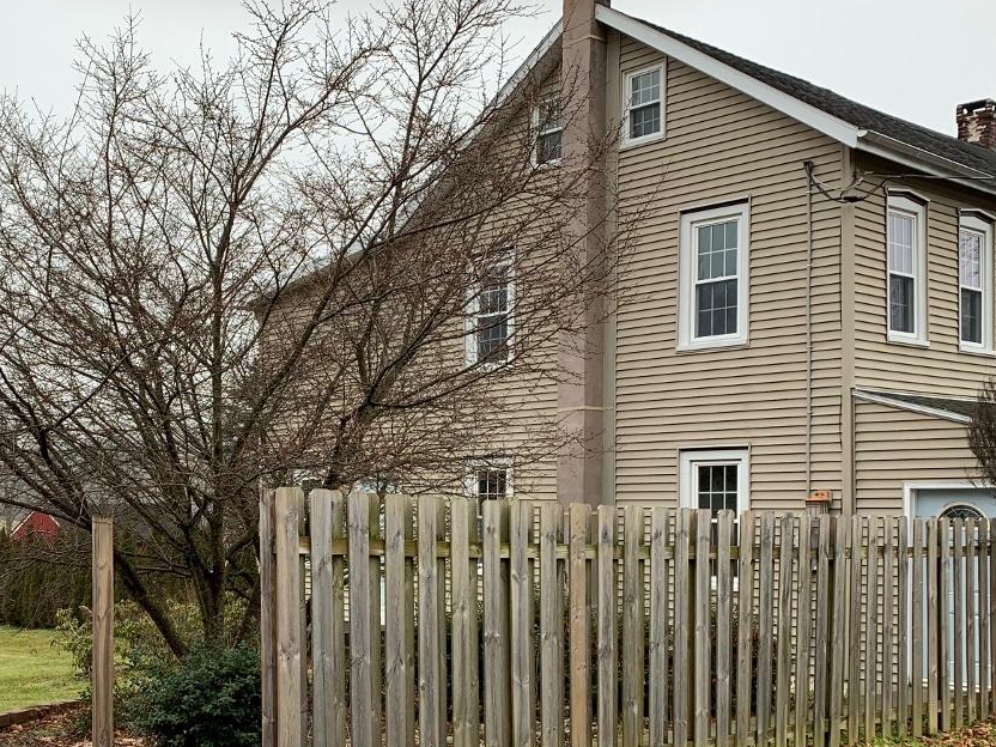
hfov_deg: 41.3
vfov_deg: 31.8
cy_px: 520
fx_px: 1295
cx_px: 299
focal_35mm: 45
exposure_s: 1/127
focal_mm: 4.25
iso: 25
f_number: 1.8
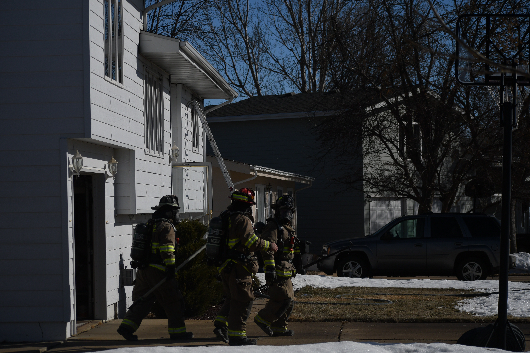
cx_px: 265
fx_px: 1590
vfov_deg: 12.7
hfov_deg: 18.9
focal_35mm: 108
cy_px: 176
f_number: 4.8
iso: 140
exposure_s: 1/6400
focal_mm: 72
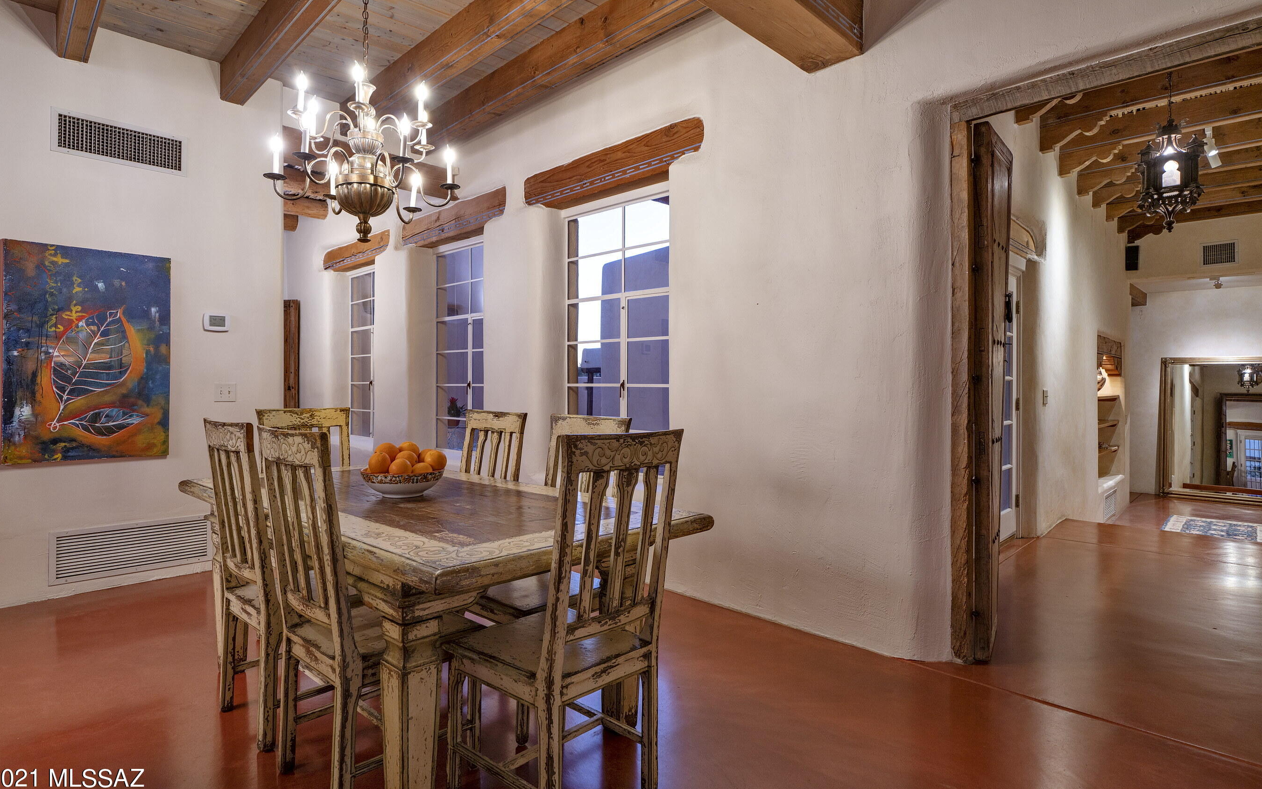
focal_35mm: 19
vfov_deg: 62.2
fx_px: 653
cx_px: 620
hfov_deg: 88.0
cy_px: 382
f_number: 5.6
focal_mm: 18
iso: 200
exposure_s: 1/6
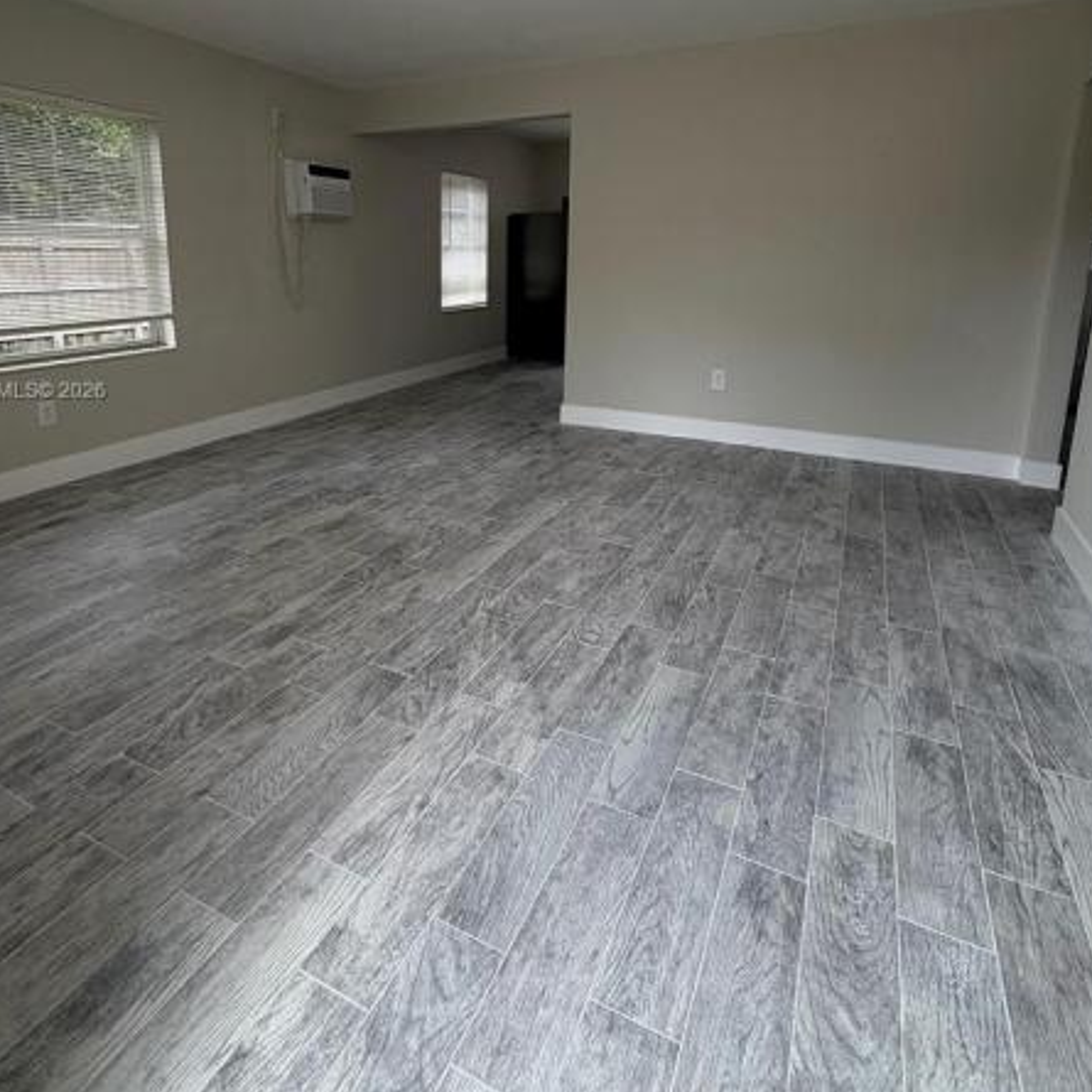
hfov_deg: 74.7
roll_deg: +0.2
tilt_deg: -10.0
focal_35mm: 20
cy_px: 393
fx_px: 714
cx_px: 496
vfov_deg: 73.2
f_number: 2.2
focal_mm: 2.22
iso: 40
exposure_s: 1/120
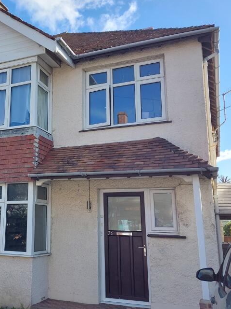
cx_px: 43
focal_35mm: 40
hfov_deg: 34.7
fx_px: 356
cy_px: 149
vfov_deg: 46.8
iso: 25
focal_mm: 5.23
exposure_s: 1/410
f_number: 1.8
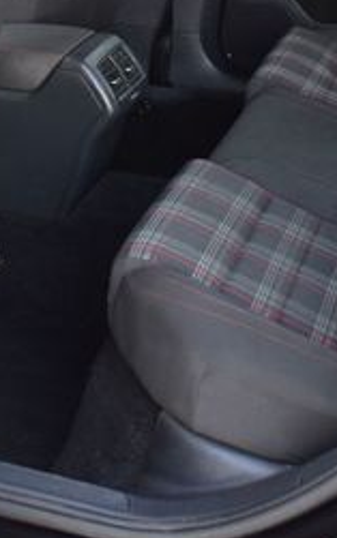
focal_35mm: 78
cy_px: 99
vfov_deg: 25.9
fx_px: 1146
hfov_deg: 16.7
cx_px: 251
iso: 450
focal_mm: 20
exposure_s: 1/15
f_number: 6.3
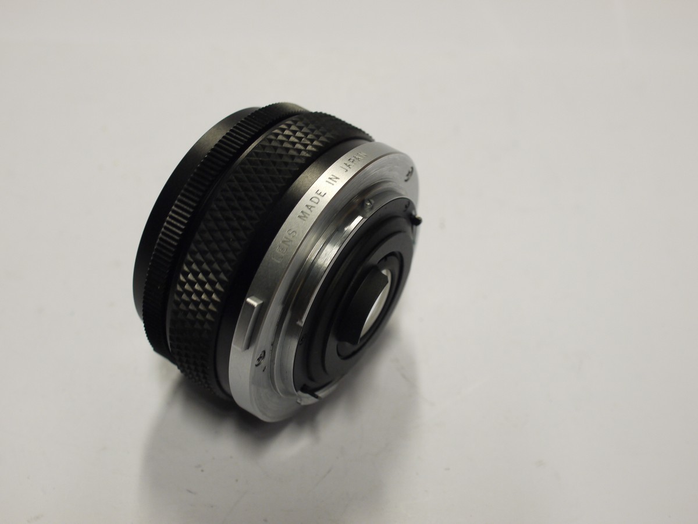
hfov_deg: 32.2
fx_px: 1210
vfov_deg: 24.4
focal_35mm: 60
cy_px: 262
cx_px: 349
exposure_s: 1/40
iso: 400
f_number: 5.6
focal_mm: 30
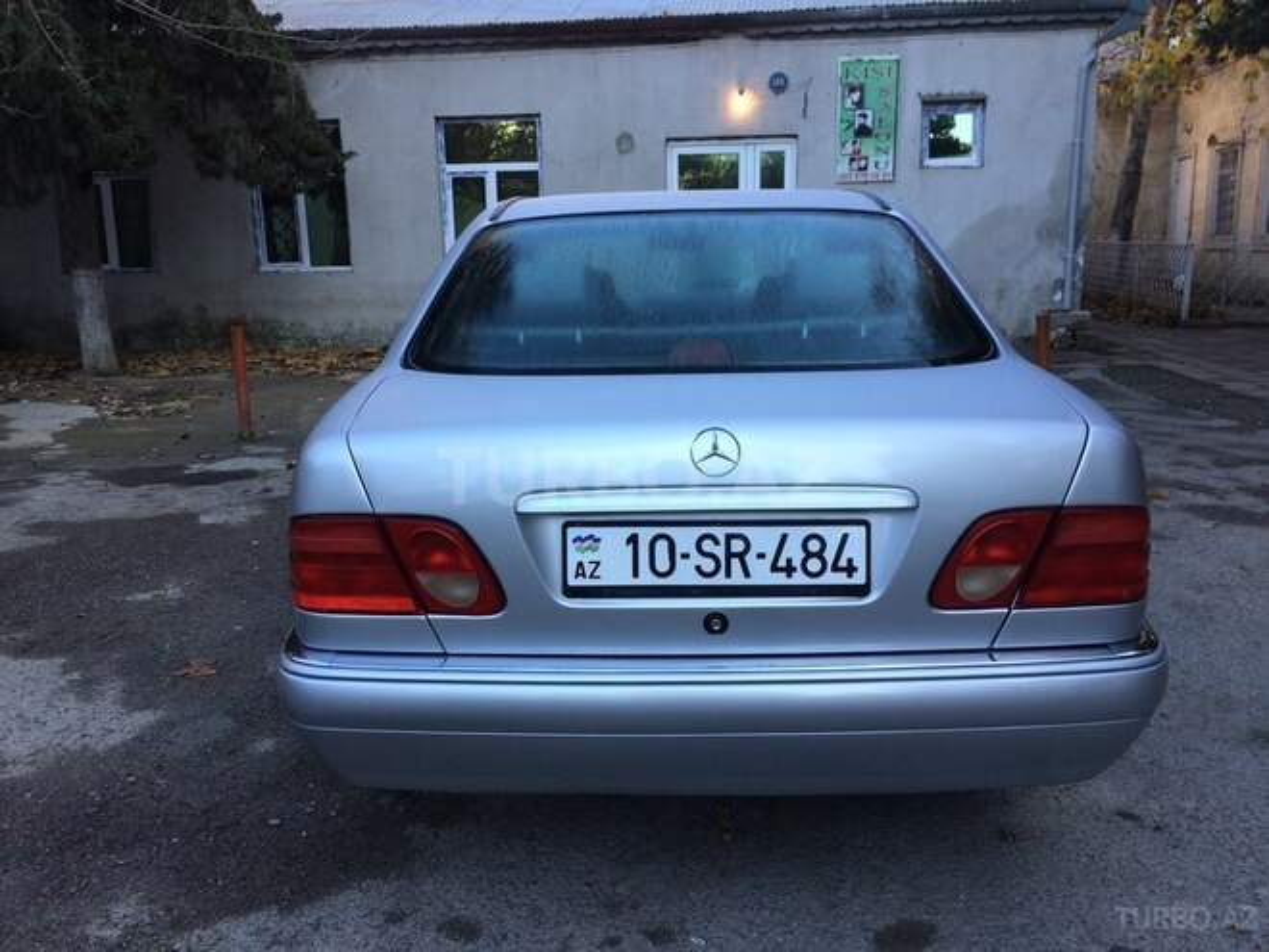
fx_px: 1063
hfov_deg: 61.7
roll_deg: +0.3
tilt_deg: -11.0
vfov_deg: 48.2
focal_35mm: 29
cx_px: 634
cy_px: 476
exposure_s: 1/194
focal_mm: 4.15
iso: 32
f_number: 2.2
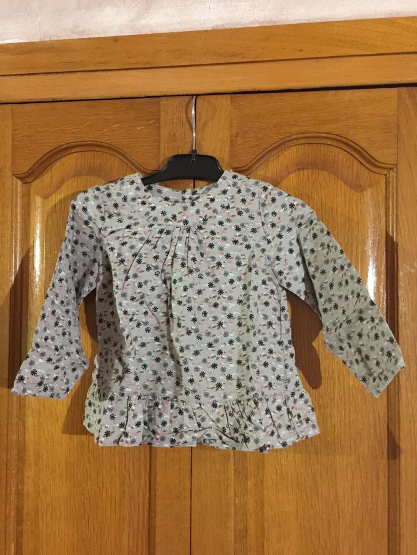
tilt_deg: +2.5
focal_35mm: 29
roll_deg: -0.6
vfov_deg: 61.7
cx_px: 208
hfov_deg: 48.2
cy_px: 278
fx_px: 466
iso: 200
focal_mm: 4.15
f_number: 2.2
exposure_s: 1/8
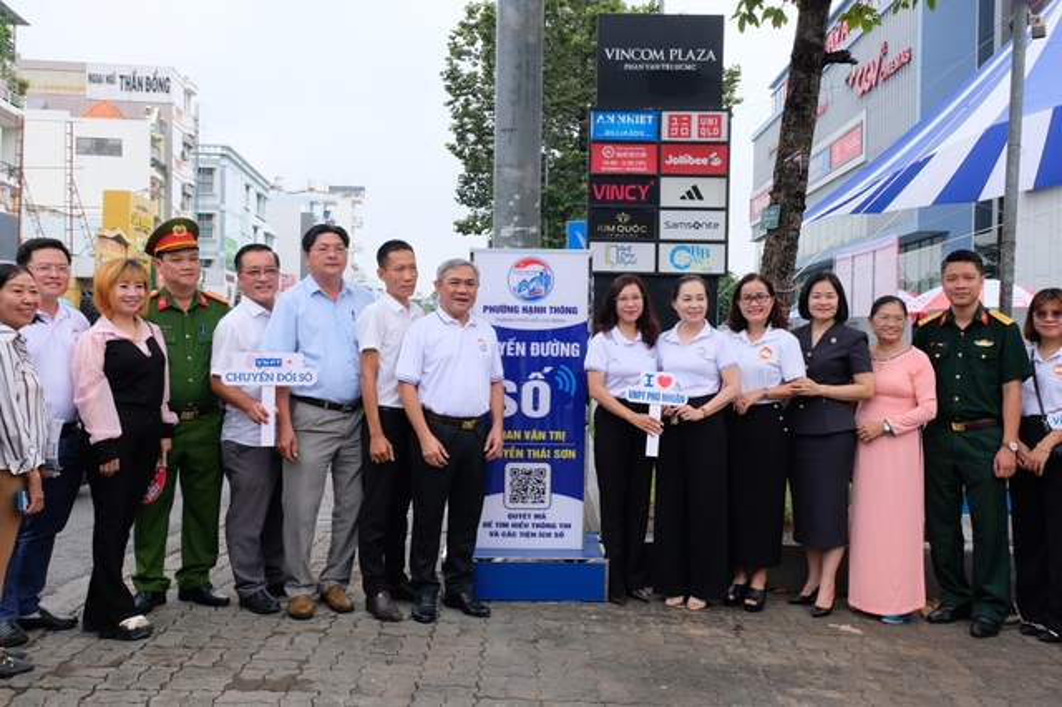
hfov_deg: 58.7
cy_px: 354
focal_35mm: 32
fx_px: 943
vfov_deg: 41.1
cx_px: 531
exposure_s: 1/220
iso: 400
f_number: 8
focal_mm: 21.1
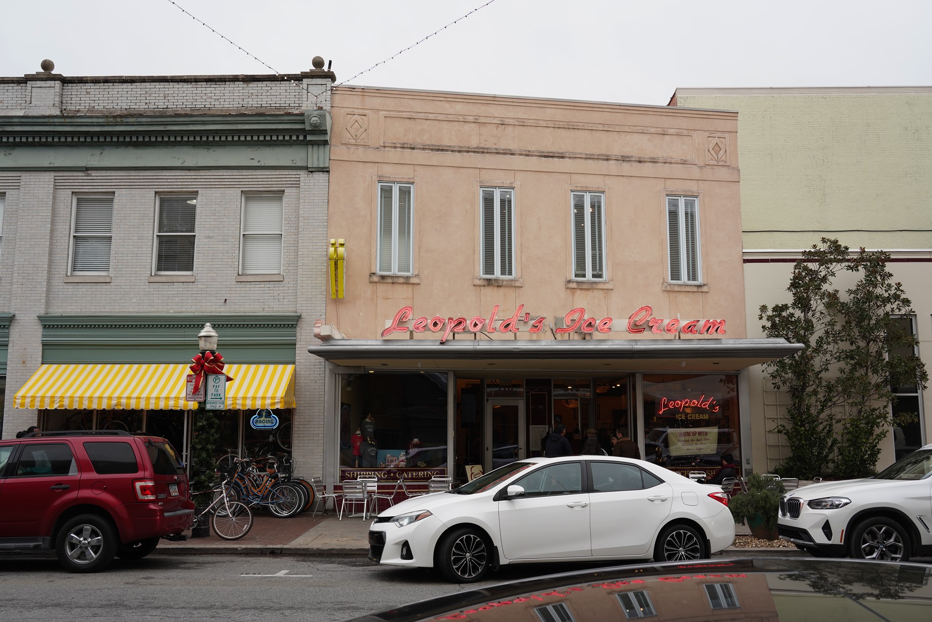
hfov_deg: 55.8
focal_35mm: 34
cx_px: 466
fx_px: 880
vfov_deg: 38.9
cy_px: 311
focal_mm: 34
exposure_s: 1/100
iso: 400
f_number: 9
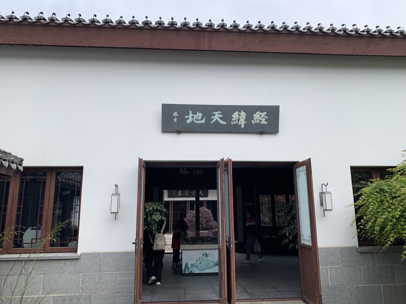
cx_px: 203
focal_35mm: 26
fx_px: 305
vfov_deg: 53.1
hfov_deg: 67.3
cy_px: 152
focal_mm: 4.25
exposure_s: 1/1689
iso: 25
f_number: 1.8
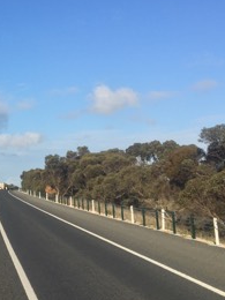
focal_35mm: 58
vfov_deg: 33.0
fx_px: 503
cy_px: 104
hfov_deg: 23.3
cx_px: -38
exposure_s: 1/1647
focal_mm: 4.15
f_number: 2.2
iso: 32
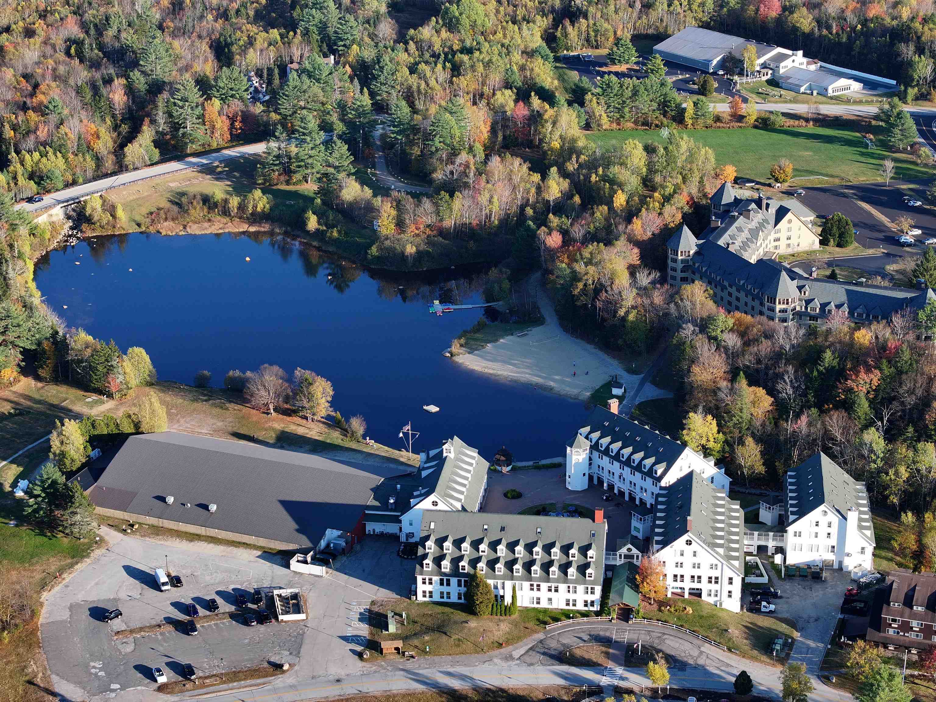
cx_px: 468
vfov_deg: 21.0
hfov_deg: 27.8
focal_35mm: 70
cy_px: 351
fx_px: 1893
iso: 110
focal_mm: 19.35
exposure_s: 1/640
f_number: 2.8
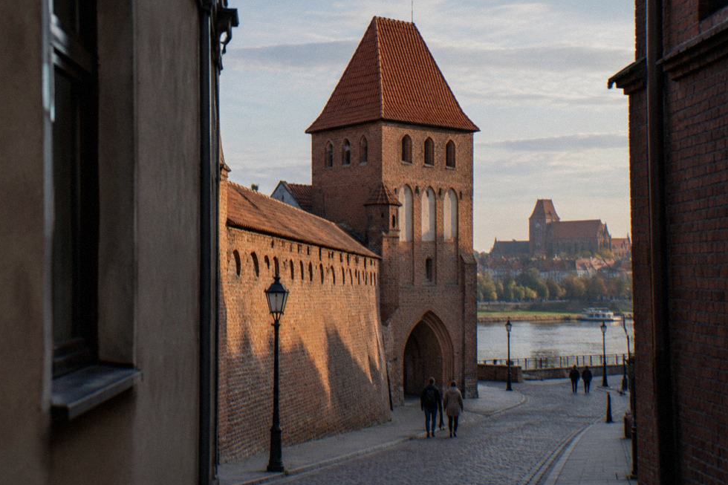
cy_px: 247
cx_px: 366
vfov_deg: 27.0
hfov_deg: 39.6
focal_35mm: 50
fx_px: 1011
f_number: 4
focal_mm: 49
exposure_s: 1/2000
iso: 800
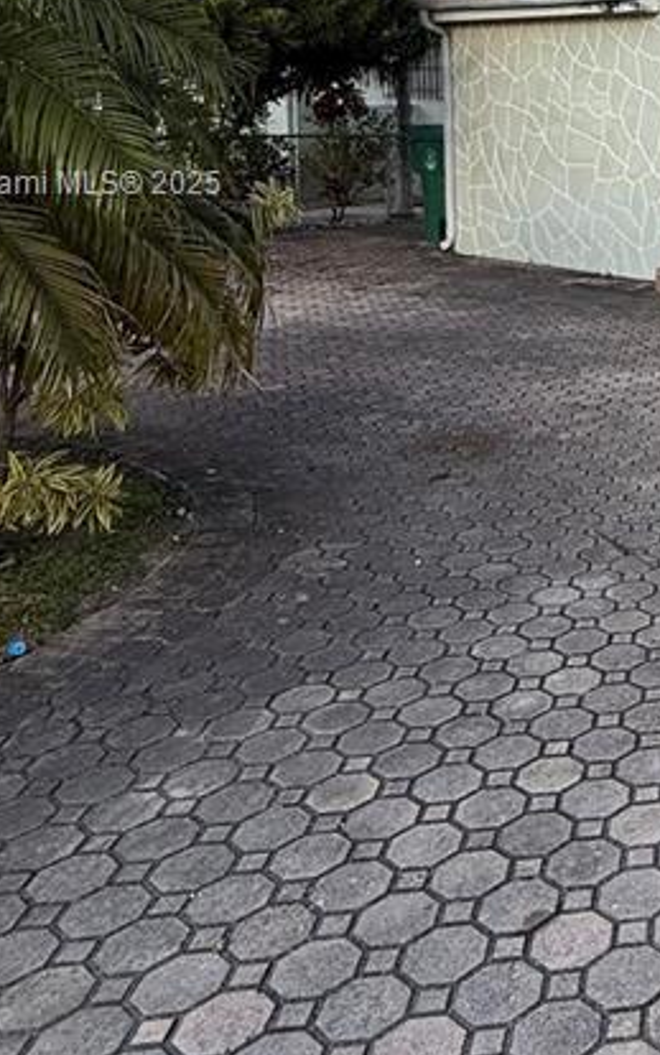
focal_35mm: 43
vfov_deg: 43.6
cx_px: 902
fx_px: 1237
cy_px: 186
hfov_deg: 25.0
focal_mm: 2.22
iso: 50
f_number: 2.2
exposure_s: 1/1339
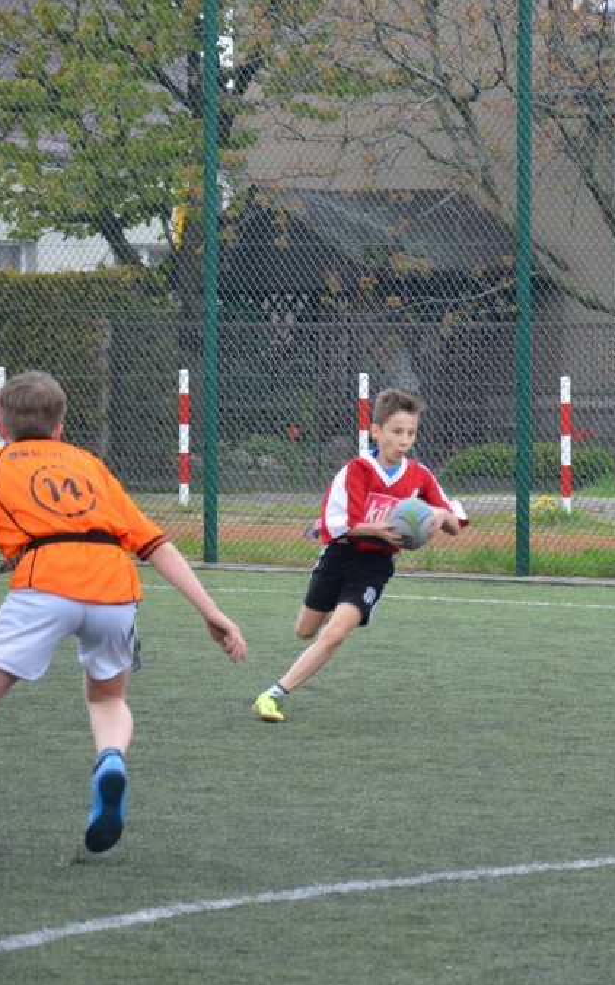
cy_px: 492
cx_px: 598
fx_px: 6516
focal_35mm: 243
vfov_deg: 8.6
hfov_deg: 5.4
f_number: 6.3
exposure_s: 1/160
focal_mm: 105
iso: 200
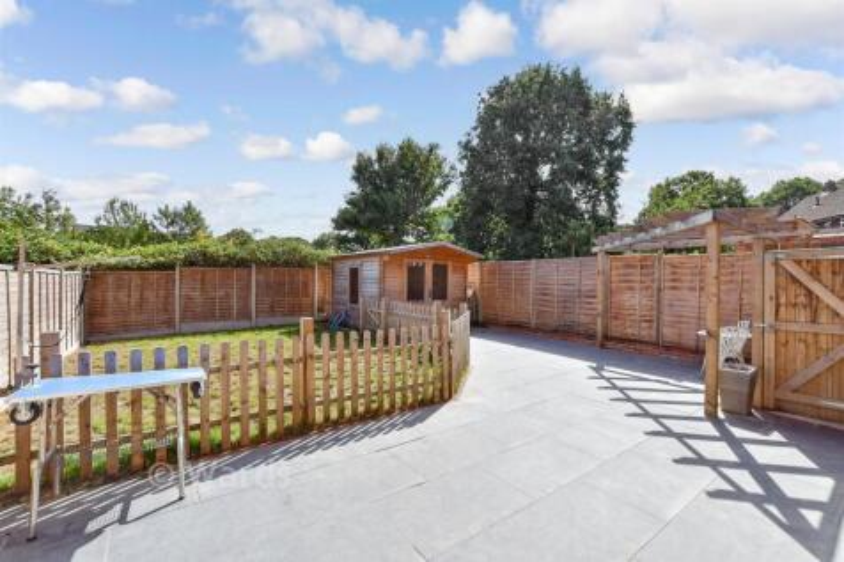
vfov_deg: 51.3
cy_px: 281
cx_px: 422
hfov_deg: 71.5
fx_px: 586
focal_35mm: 25
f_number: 8
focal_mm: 17
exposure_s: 1/800
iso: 320
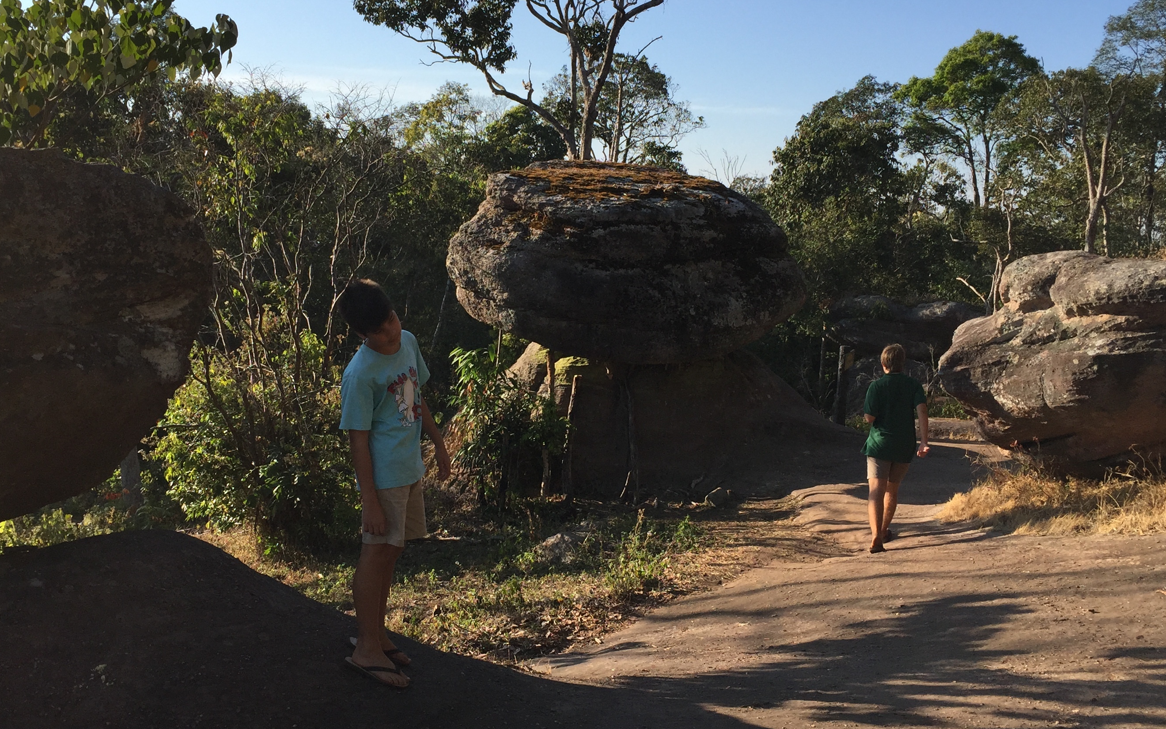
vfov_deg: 33.6
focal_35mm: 38
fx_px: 1208
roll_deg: -4.0
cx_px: 548
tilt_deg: -5.7
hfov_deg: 51.5
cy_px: 342
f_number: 2.2
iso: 32
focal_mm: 4.15
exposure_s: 1/1364
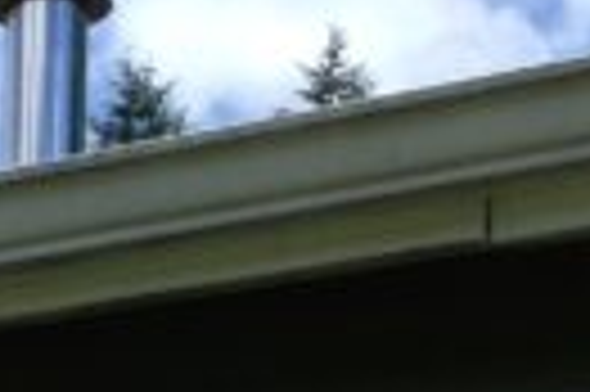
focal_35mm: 222
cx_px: -302
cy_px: 748
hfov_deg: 9.0
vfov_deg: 6.0
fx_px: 3634
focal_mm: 4.28
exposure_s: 1/1493
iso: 50
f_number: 2.4
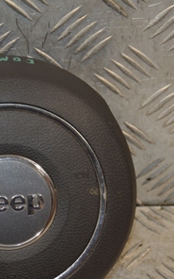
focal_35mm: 165
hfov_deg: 7.9
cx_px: 8
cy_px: 192
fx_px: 1252
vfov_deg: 12.7
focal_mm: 50
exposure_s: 1/160
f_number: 5
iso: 800
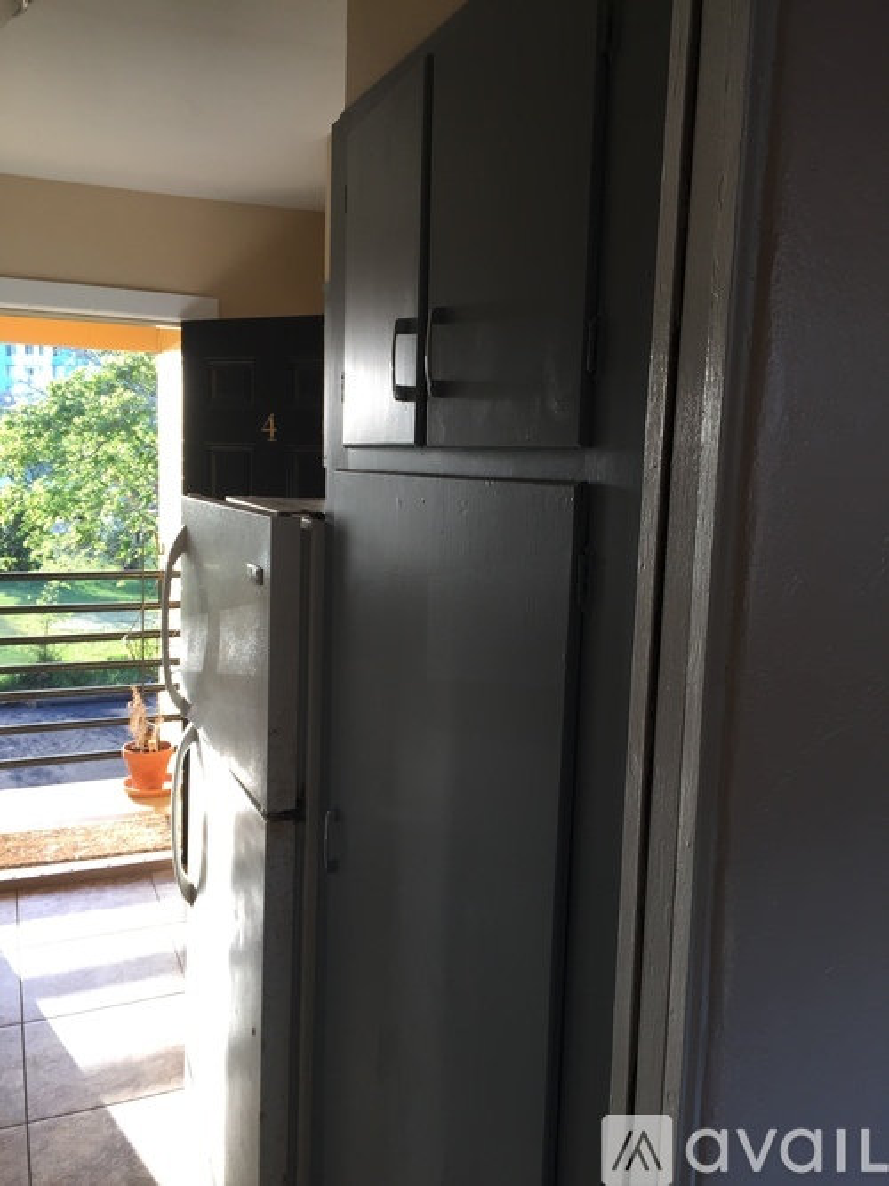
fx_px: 993
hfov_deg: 48.2
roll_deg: -1.6
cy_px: 593
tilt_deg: -7.3
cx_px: 444
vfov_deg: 61.7
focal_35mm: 29
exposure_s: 1/120
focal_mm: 4.15
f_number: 2.2
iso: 50
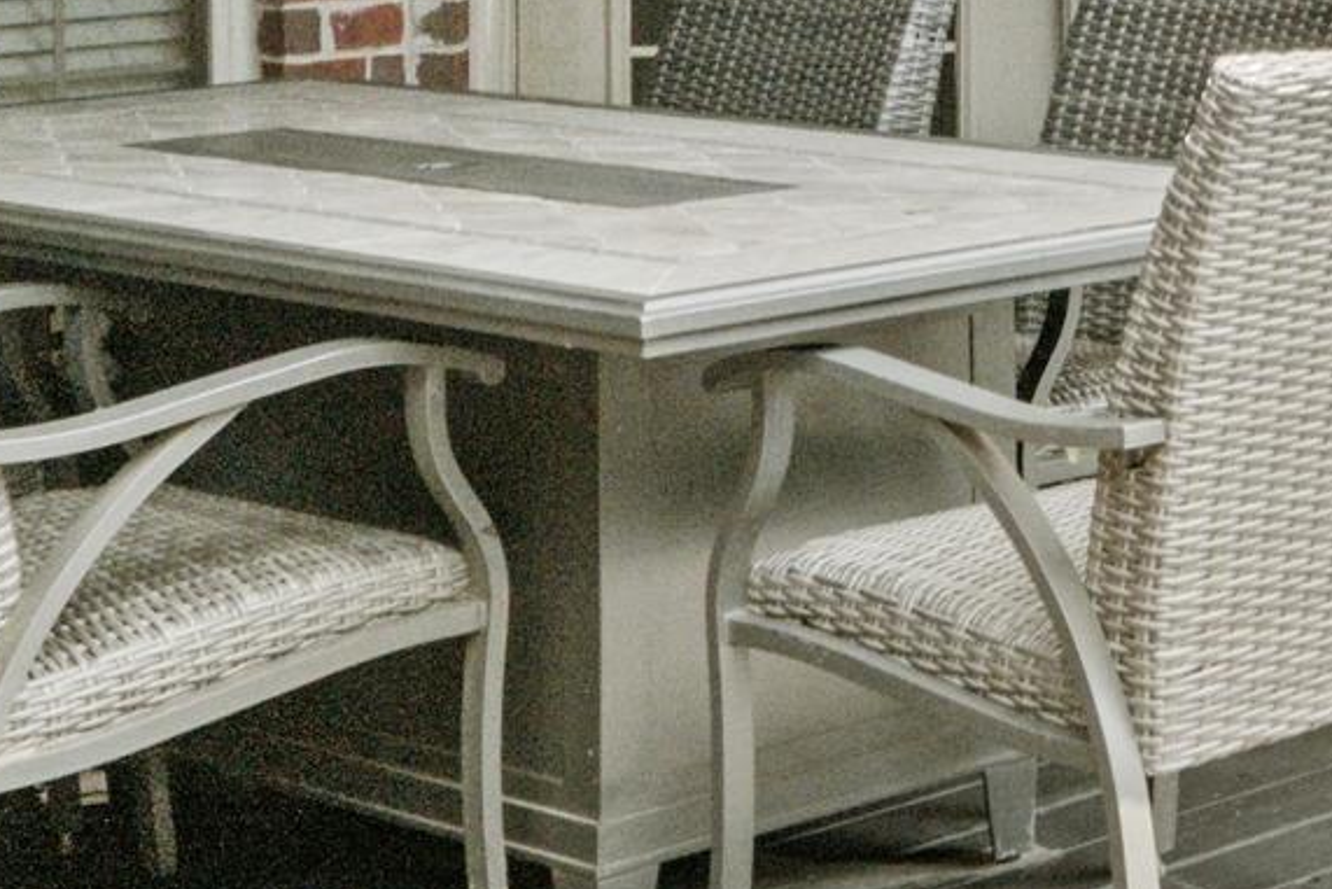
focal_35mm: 105
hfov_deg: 18.0
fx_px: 3886
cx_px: 1801
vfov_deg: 12.3
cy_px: -494
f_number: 9
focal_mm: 15.9
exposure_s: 1/100
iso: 400
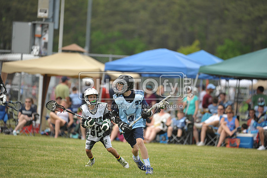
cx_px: 134
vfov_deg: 4.2
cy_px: 89
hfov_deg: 6.2
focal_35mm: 330
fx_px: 2446
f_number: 4
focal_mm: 330
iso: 800
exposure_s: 1/2000
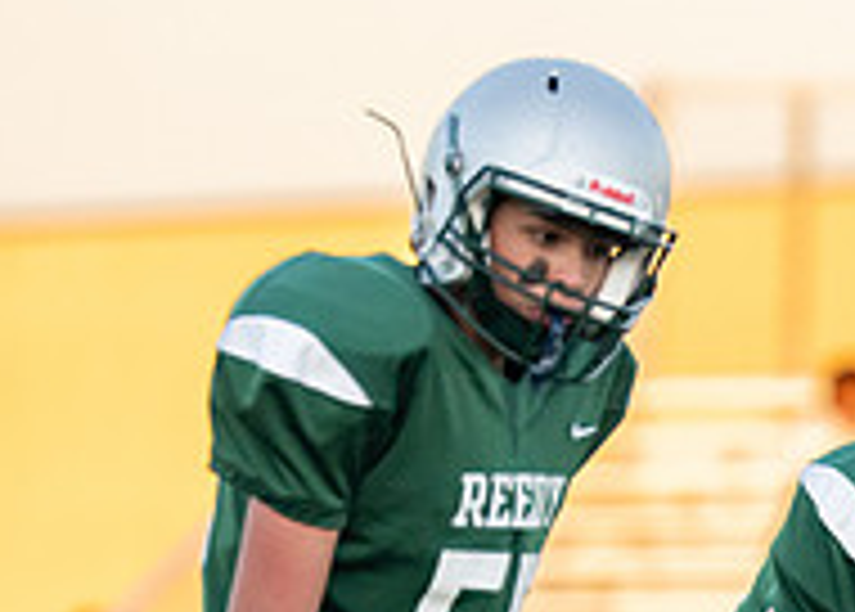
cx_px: 1041
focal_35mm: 958
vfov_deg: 1.5
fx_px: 23279
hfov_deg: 2.1
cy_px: 764
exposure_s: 1/2000
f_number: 2.8
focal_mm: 200
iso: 800
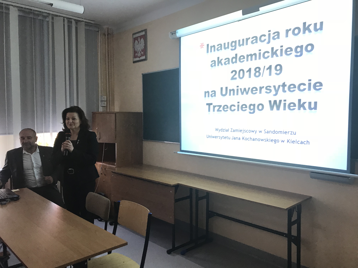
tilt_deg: -2.8
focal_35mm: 28
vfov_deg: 49.7
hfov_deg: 63.4
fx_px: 290
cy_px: 134
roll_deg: +0.2
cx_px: 179
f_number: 1.8
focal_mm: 3.99
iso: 40
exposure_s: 1/30
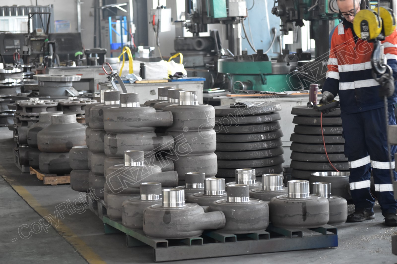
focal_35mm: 108
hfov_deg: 18.9
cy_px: 132
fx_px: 1191
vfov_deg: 12.7
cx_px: 198
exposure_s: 1/30
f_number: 5.6
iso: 1600
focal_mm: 72
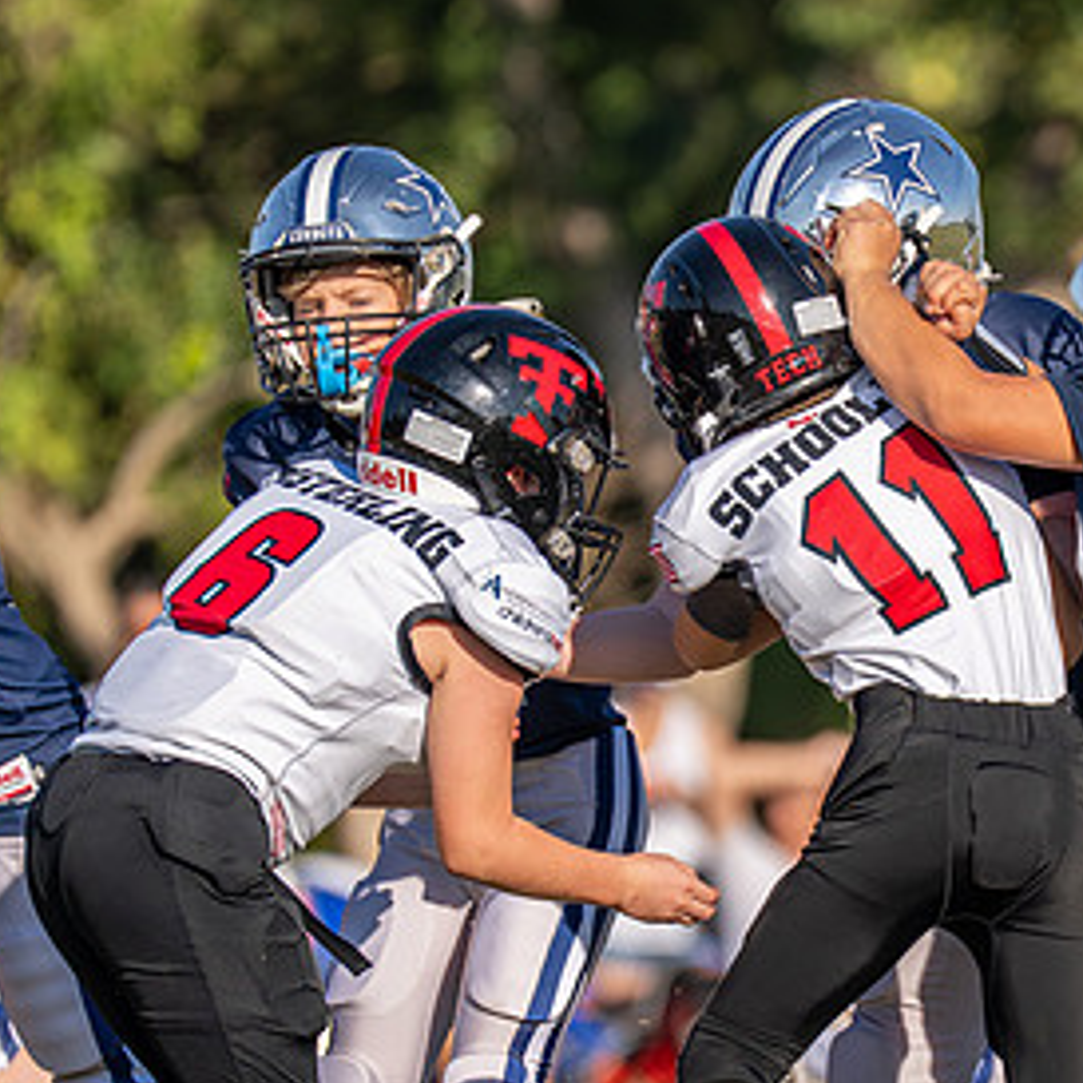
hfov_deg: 2.6
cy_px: 714
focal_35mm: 676
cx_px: 1013
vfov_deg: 2.6
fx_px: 23928
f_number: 2.8
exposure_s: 1/3200
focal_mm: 200
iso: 100
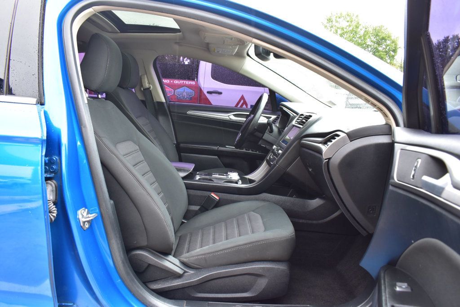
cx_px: 230
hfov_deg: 67.4
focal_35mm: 27
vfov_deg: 47.9
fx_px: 345
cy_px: 154
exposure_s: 1/30
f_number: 7.1
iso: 400
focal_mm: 18
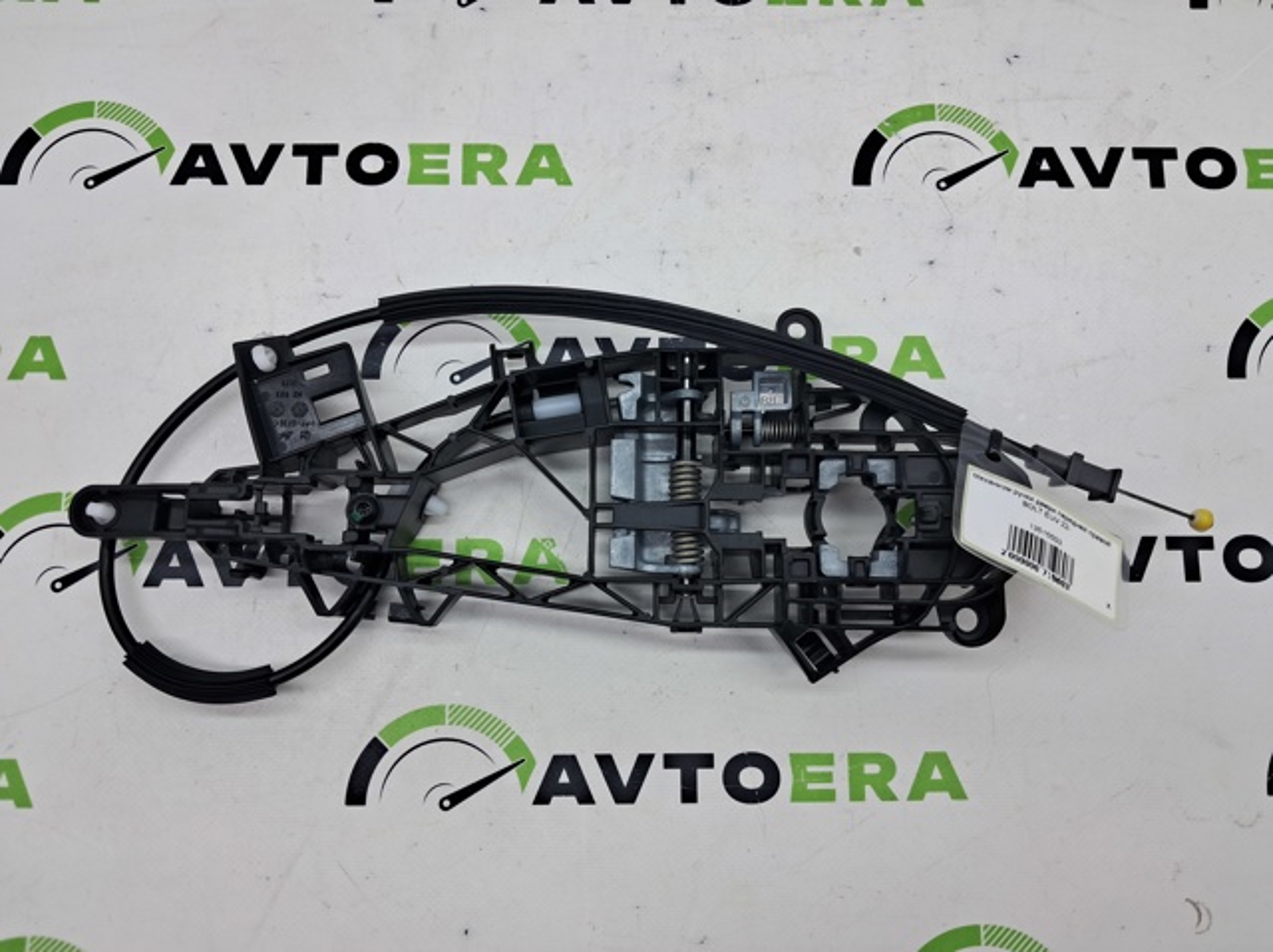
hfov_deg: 65.4
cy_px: 476
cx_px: 636
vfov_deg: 51.3
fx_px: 992
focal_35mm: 27
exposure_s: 1/120
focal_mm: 4
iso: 50
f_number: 1.8
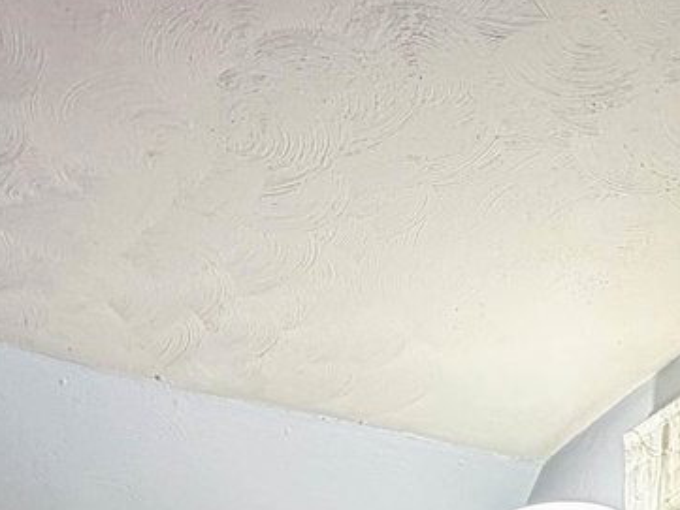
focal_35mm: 62
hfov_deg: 30.9
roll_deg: +0.4
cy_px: 1012
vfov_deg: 17.3
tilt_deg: -0.7
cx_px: 473
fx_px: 1218
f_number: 2.2
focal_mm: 2.22
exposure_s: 1/60
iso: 250
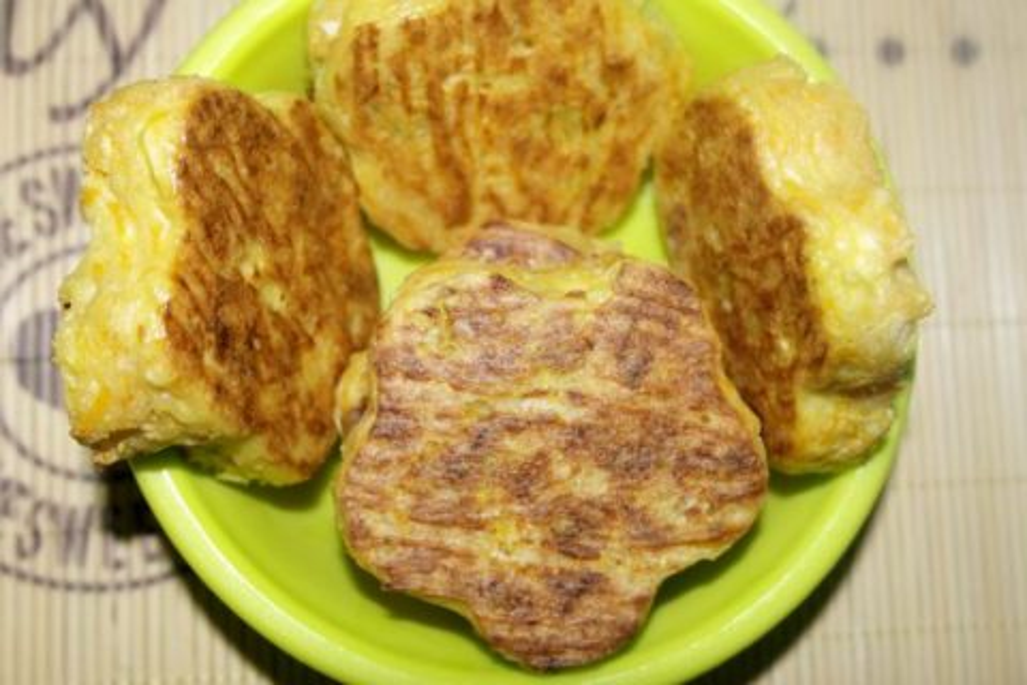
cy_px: 342
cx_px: 514
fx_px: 856
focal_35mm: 30
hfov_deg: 61.9
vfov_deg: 43.6
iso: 100
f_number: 4
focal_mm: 20
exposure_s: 1/40
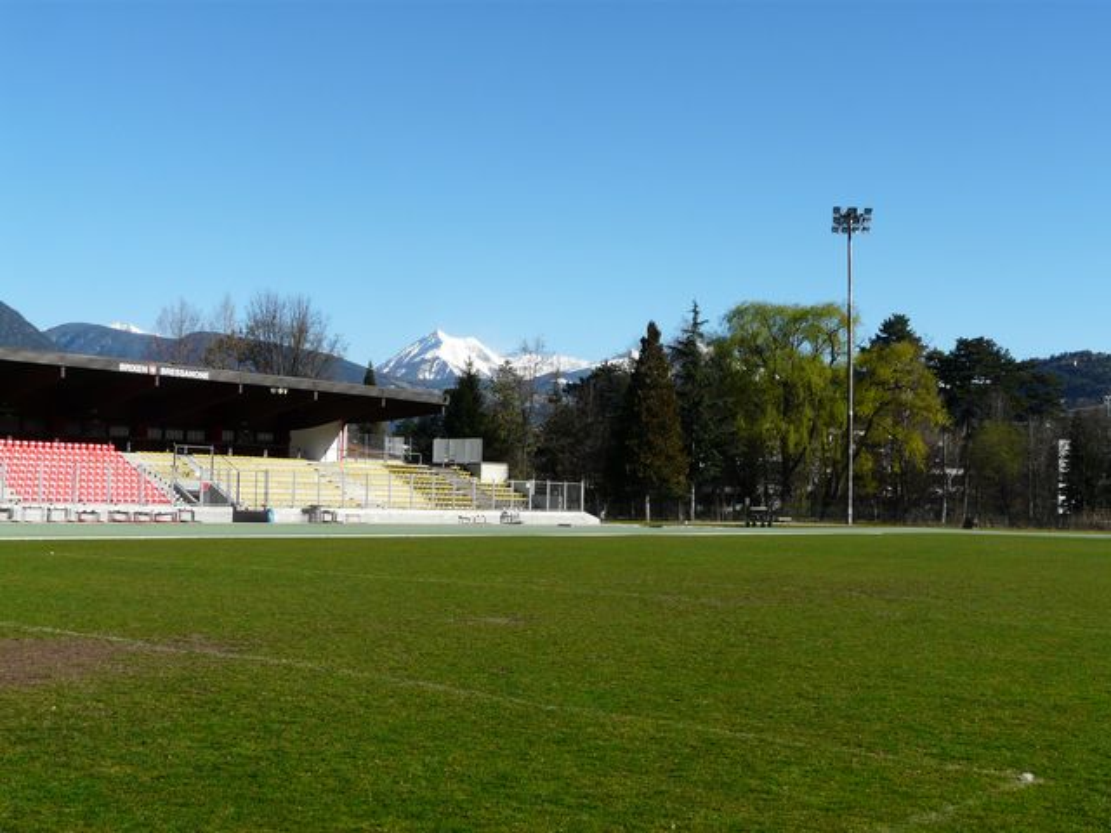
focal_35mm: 44
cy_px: 416
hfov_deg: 42.9
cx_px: 556
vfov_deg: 32.9
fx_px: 1412
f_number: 5.6
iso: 100
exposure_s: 1/500
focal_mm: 7.2
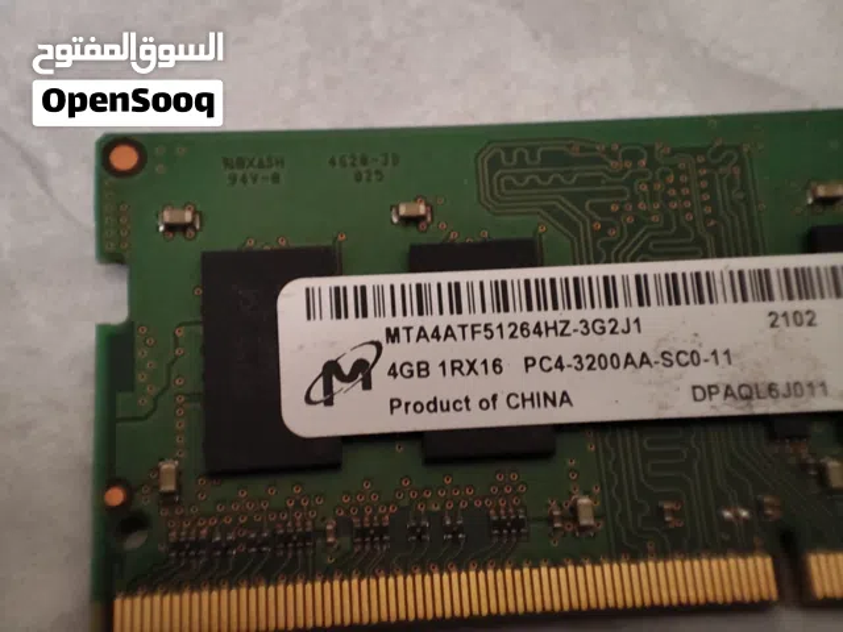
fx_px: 1193
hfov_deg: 38.9
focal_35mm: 49
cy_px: 316
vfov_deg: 29.7
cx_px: 422
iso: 499
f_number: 2.4
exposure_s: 1/25
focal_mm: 4.1
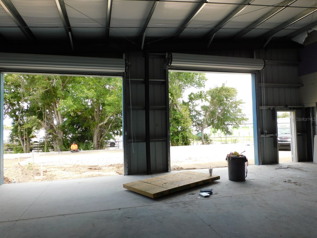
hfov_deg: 71.6
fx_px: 220
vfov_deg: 56.8
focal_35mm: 24
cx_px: 158
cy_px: 119
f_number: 3.3
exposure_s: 1/250
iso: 125
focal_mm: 4.3
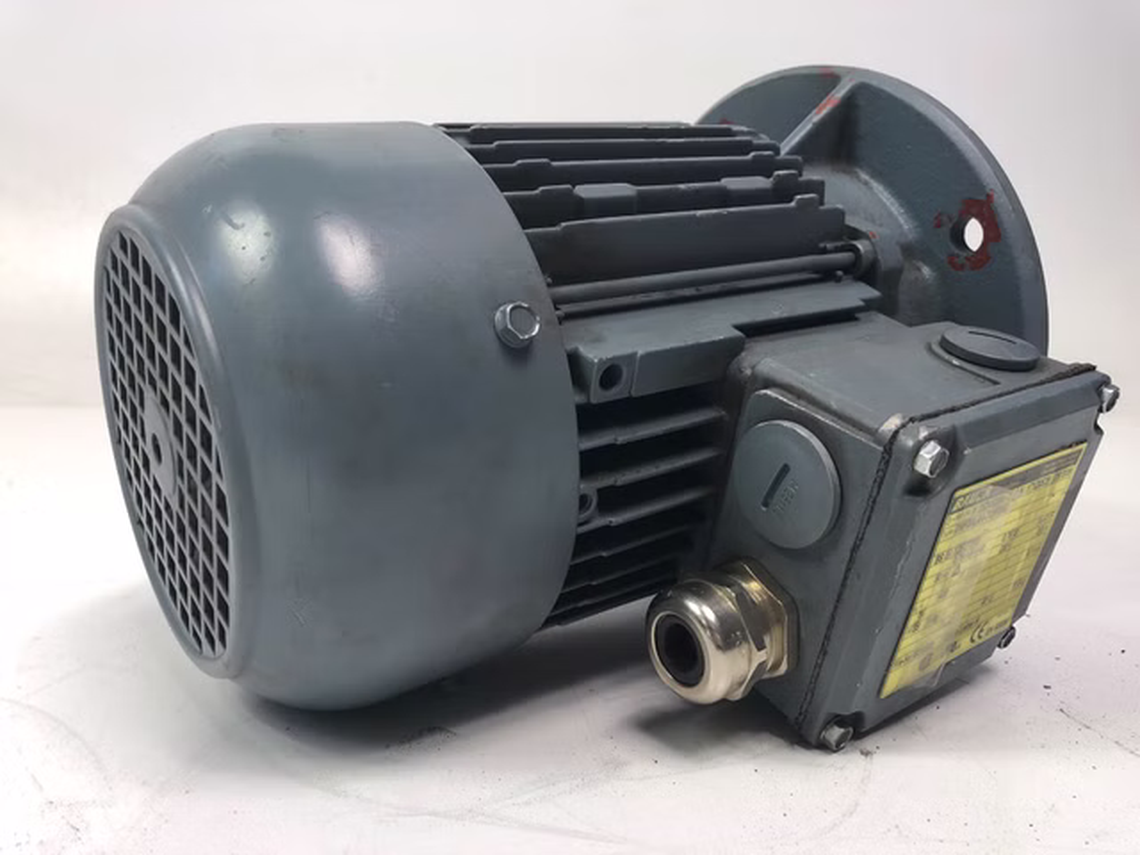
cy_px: 428
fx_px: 922
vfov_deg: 49.7
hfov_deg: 63.4
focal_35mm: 28
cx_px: 570
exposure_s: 1/33
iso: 25
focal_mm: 4
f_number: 1.8
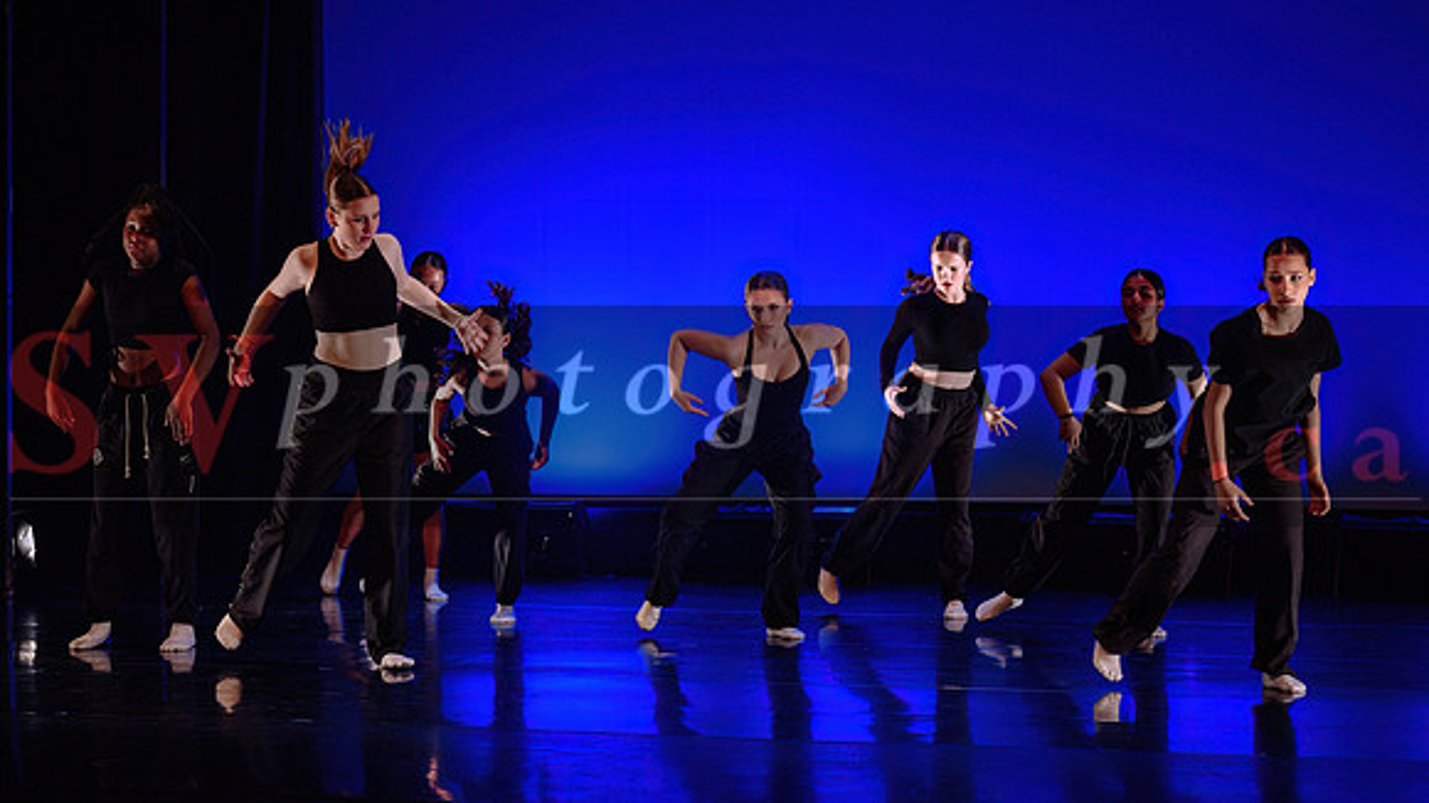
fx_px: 4118
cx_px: 724
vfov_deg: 11.1
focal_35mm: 109
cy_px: 475
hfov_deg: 19.7
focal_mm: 98
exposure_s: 1/320
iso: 1600
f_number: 2.8
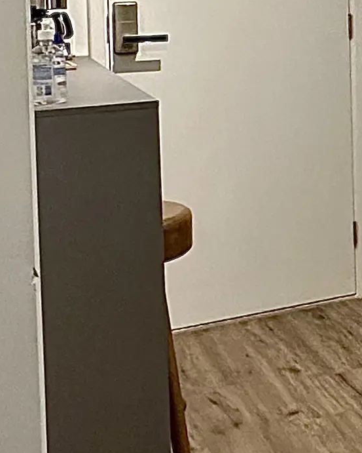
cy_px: 180
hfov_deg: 18.8
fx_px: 817
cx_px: 663
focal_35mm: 61
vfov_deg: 30.9
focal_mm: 2.22
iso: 250
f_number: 2.2
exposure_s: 1/120
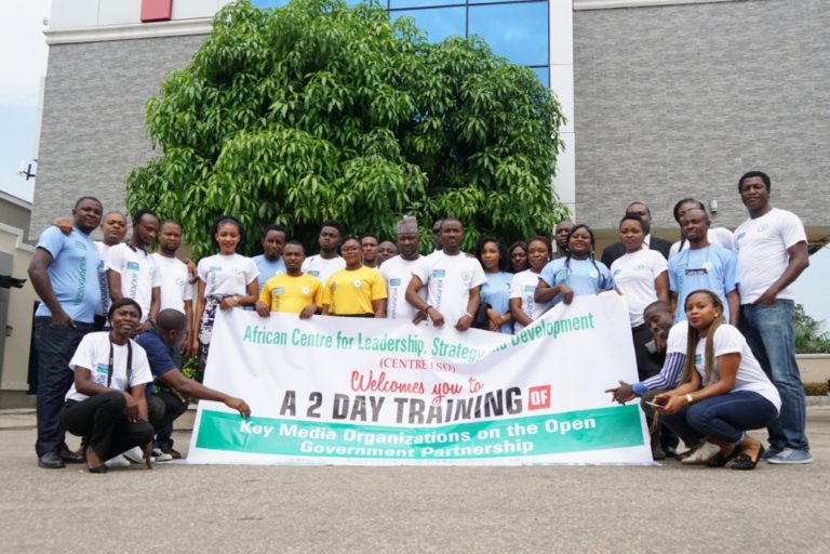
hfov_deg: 57.2
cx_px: 415
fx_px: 761
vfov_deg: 40.0
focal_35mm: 33
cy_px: 277
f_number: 7.1
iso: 100
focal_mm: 22
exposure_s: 1/200
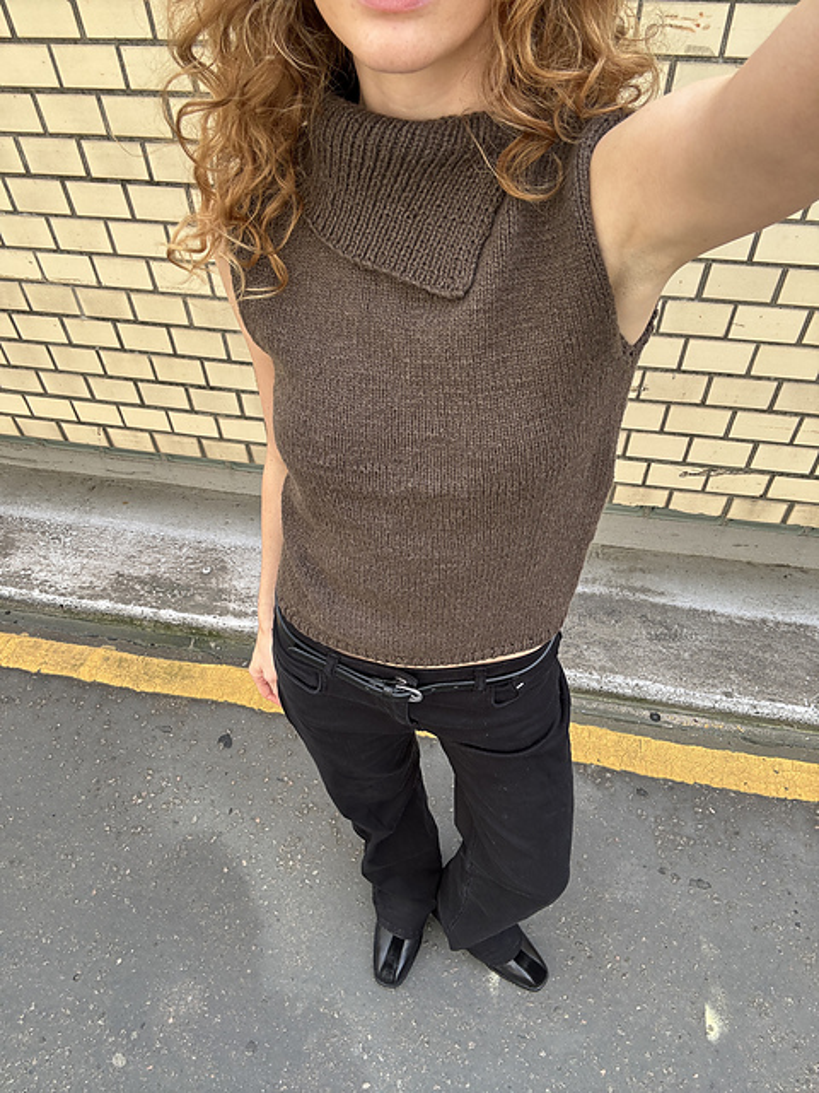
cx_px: 410
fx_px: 726
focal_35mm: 23
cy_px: 546
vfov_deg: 73.9
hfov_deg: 58.9
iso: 25
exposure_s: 1/206
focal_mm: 2.69
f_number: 1.9
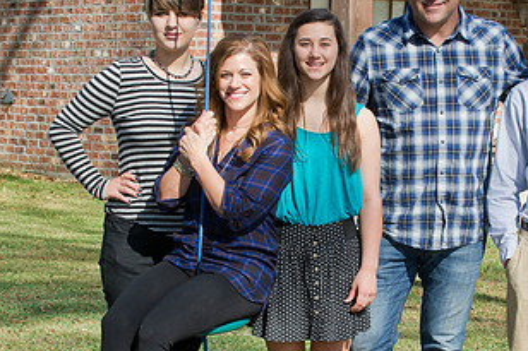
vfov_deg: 9.3
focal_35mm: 147
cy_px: 229
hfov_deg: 14.0
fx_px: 2155
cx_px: 315
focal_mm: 78
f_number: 9
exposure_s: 1/250
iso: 400
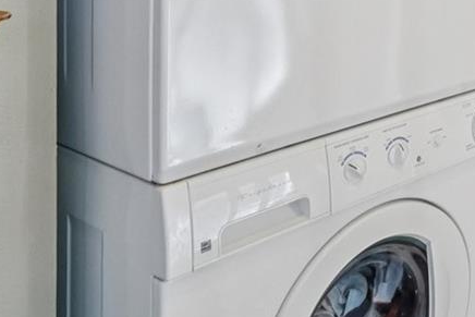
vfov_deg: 21.9
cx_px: 638
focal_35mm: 55
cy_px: -107
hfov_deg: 28.6
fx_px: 726
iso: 800
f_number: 8
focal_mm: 10
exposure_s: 1/4
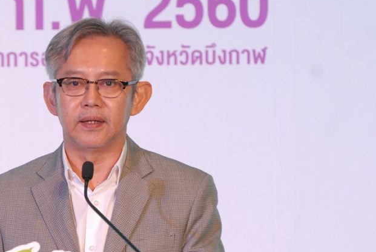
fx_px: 5177
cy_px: 161
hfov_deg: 4.2
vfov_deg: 2.8
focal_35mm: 495
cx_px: 121
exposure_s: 1/160
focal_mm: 200
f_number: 3.5
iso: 1000
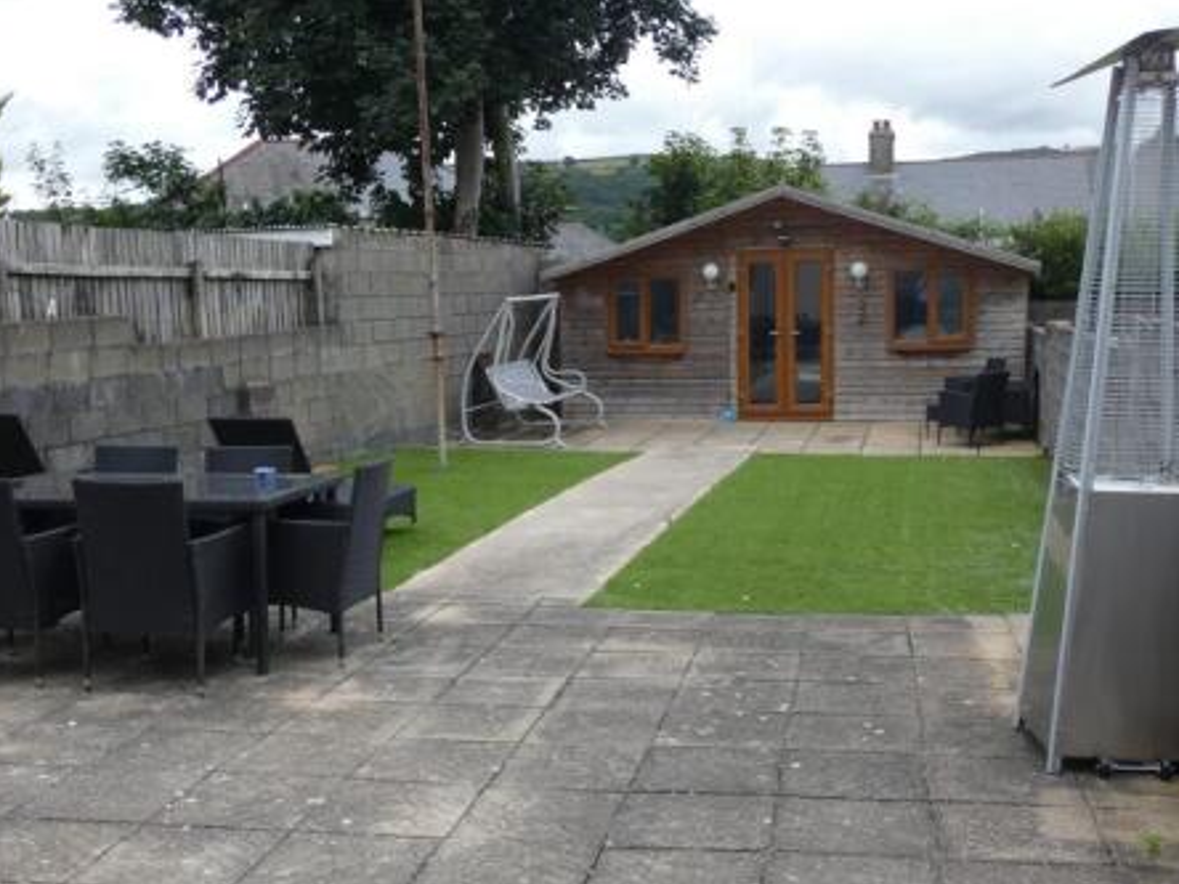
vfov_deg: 34.3
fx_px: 1430
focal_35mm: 42
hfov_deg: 44.8
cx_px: 617
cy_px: 490
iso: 80
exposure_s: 1/320
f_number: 3.4
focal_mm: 5.8
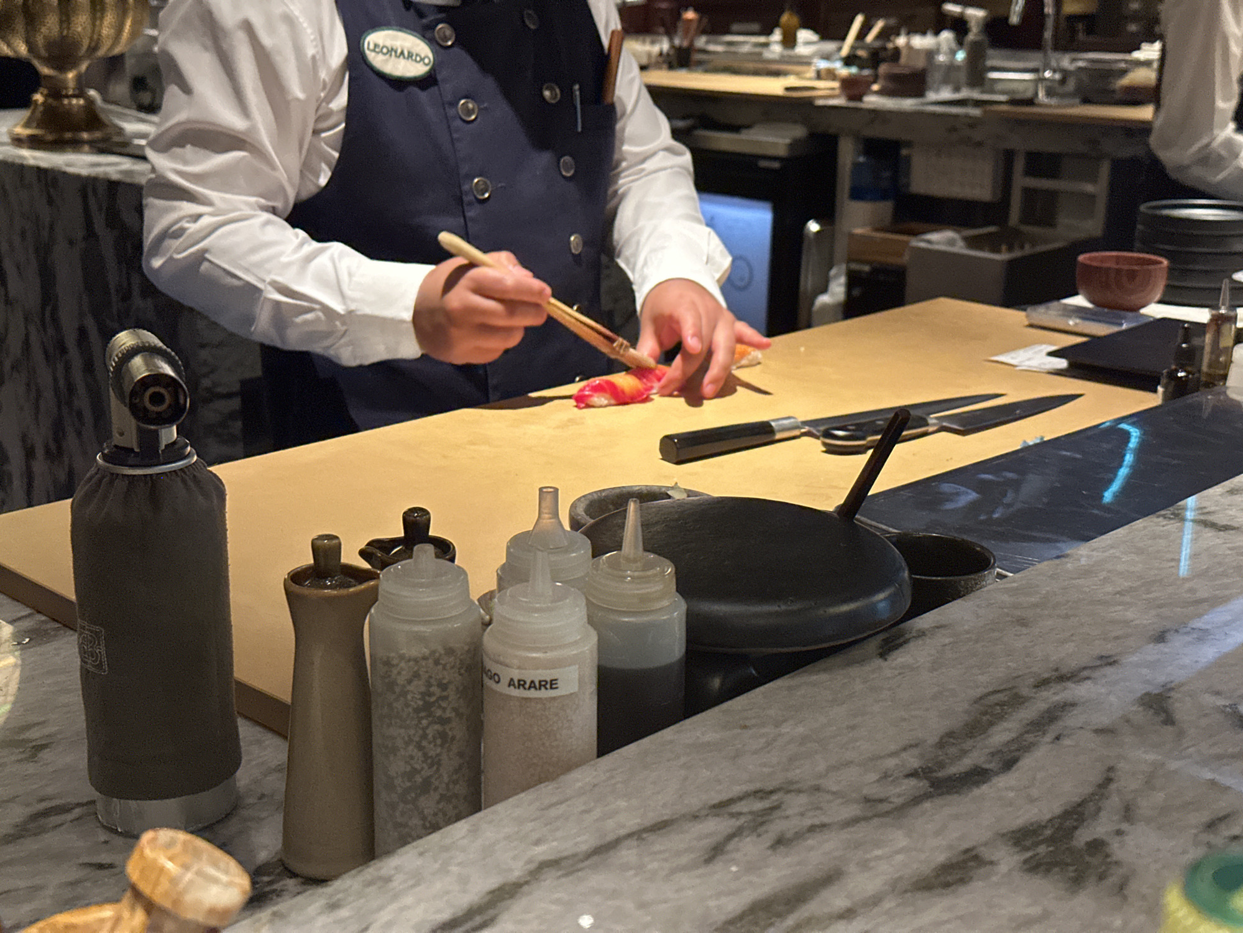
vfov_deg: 30.3
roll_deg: +0.1
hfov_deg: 39.7
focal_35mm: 48
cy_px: 466
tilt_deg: -16.6
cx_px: 622
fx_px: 1724
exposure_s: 1/40
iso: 500
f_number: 1.78
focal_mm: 6.86
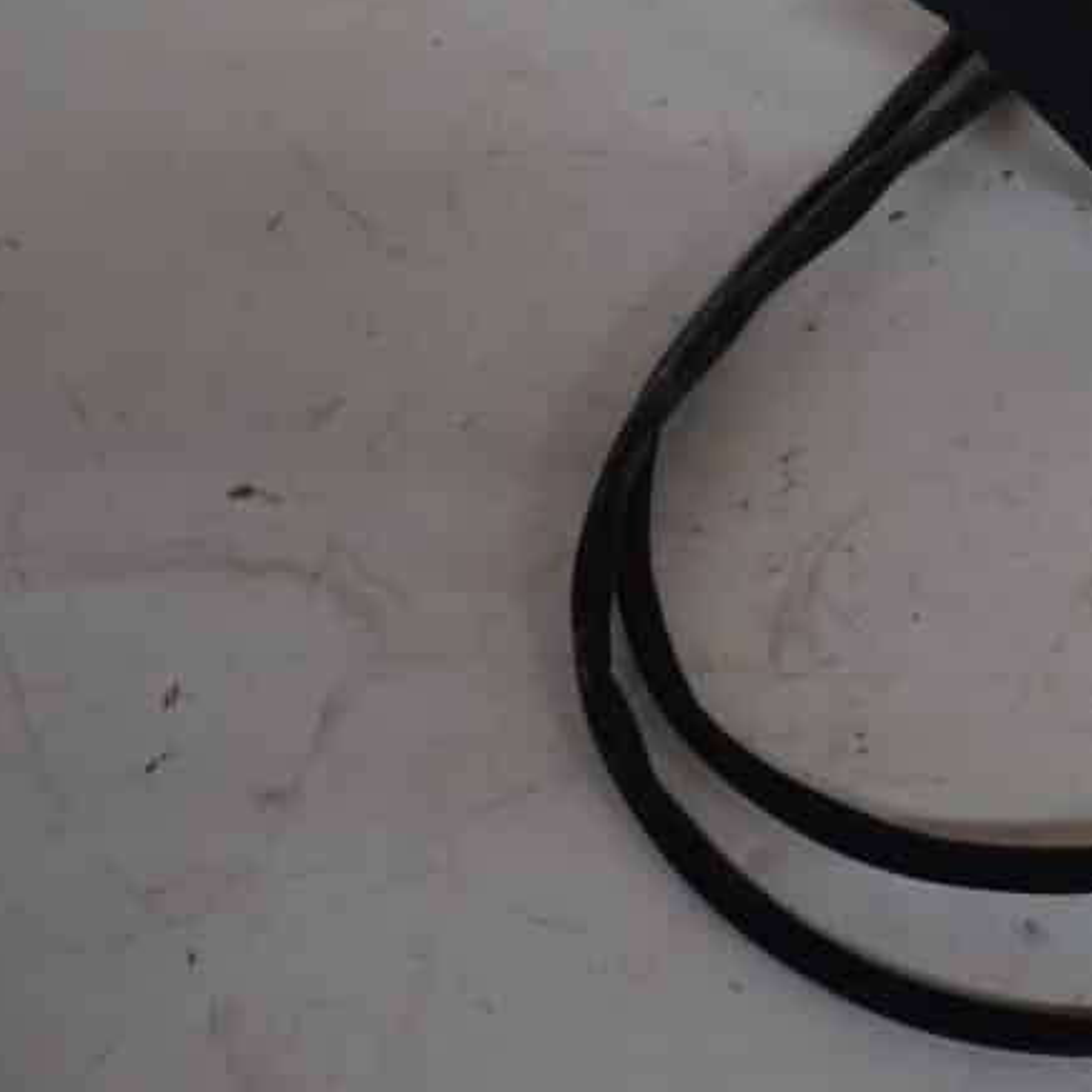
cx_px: 1110
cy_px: 285
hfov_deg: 29.4
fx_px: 1927
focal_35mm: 54
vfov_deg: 31.1
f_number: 5
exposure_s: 1/60
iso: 800
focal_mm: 18
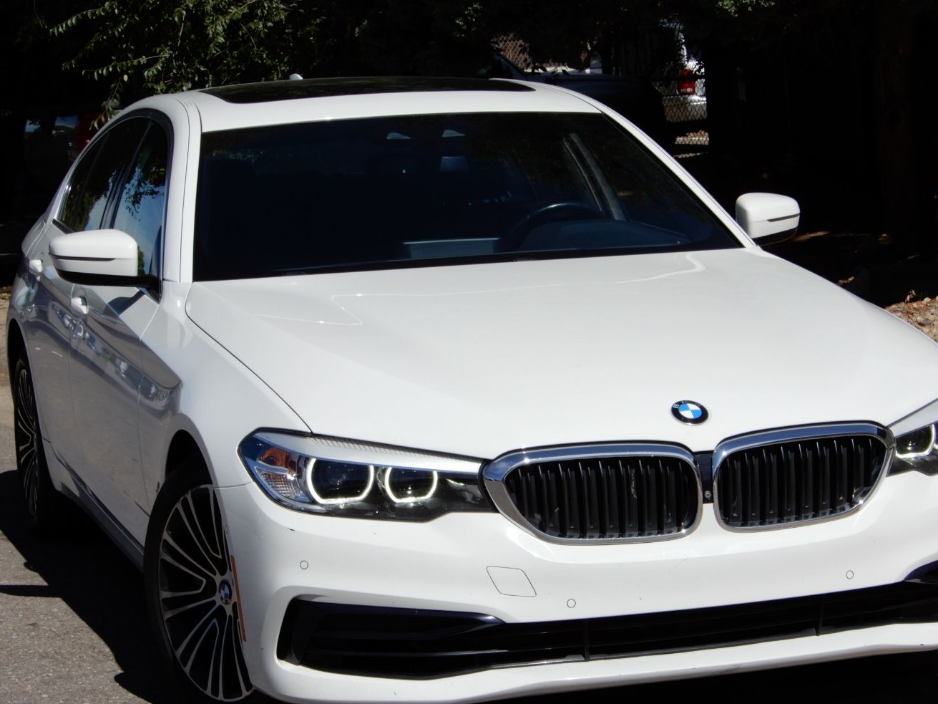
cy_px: 398
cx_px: 507
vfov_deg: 15.7
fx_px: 2547
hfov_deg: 20.9
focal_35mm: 94
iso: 80
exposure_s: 1/1000
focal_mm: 13.7
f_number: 4.5
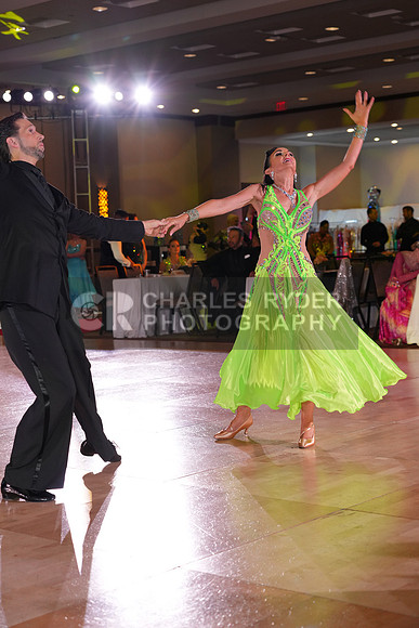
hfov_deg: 22.3
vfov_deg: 32.9
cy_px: 314
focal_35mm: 61
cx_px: 210
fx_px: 1064
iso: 1250
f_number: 4.5
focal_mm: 61
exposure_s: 1/200
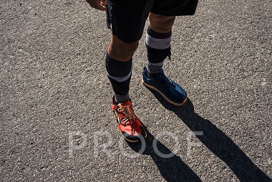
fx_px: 264
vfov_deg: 37.9
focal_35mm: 35
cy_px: 91
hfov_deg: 54.4
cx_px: 136
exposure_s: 1/1600
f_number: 8
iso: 800
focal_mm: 35
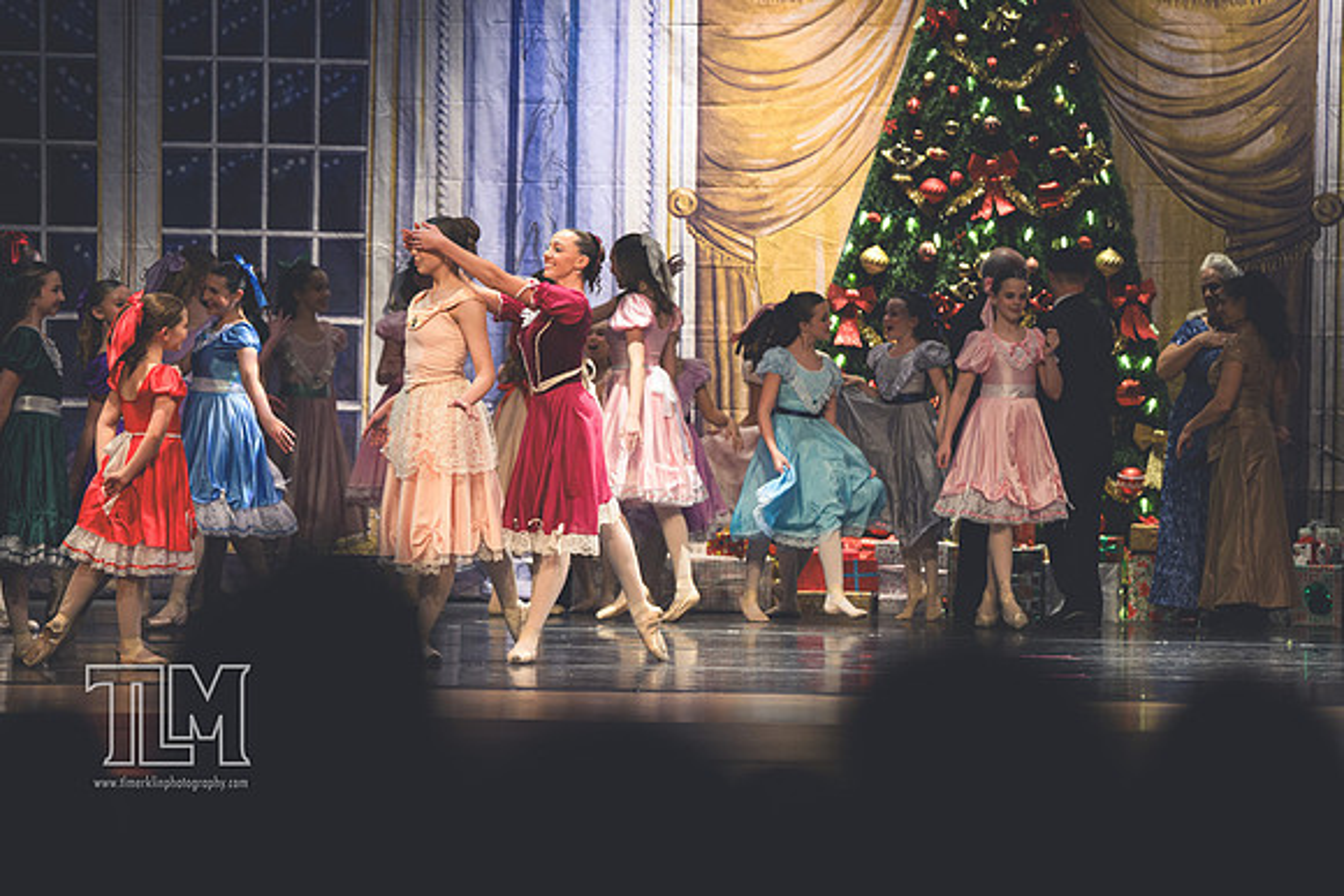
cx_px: 672
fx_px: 7468
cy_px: 448
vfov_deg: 6.9
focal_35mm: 200
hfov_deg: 10.3
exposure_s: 1/400
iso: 1800
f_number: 2.8
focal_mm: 200
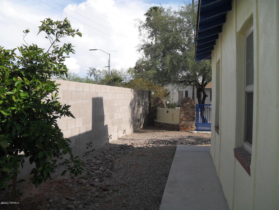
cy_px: 105
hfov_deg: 52.6
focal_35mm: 35
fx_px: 282
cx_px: 140
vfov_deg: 40.7
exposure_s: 1/125
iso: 100
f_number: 8.9
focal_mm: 6.2
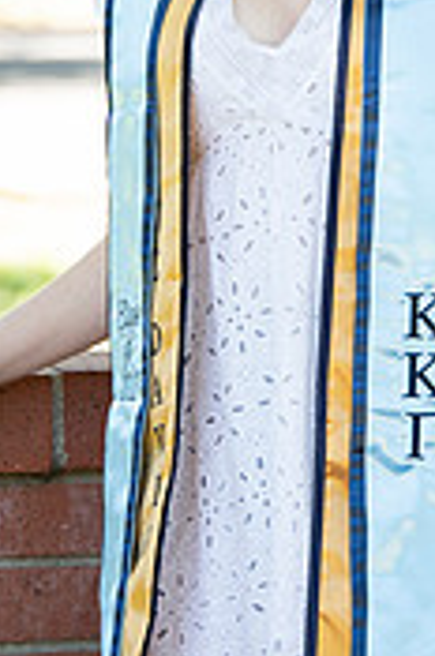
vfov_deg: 6.4
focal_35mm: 322
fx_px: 5859
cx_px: 259
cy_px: 127
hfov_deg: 4.3
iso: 640
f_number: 5.6
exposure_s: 1/320
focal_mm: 125
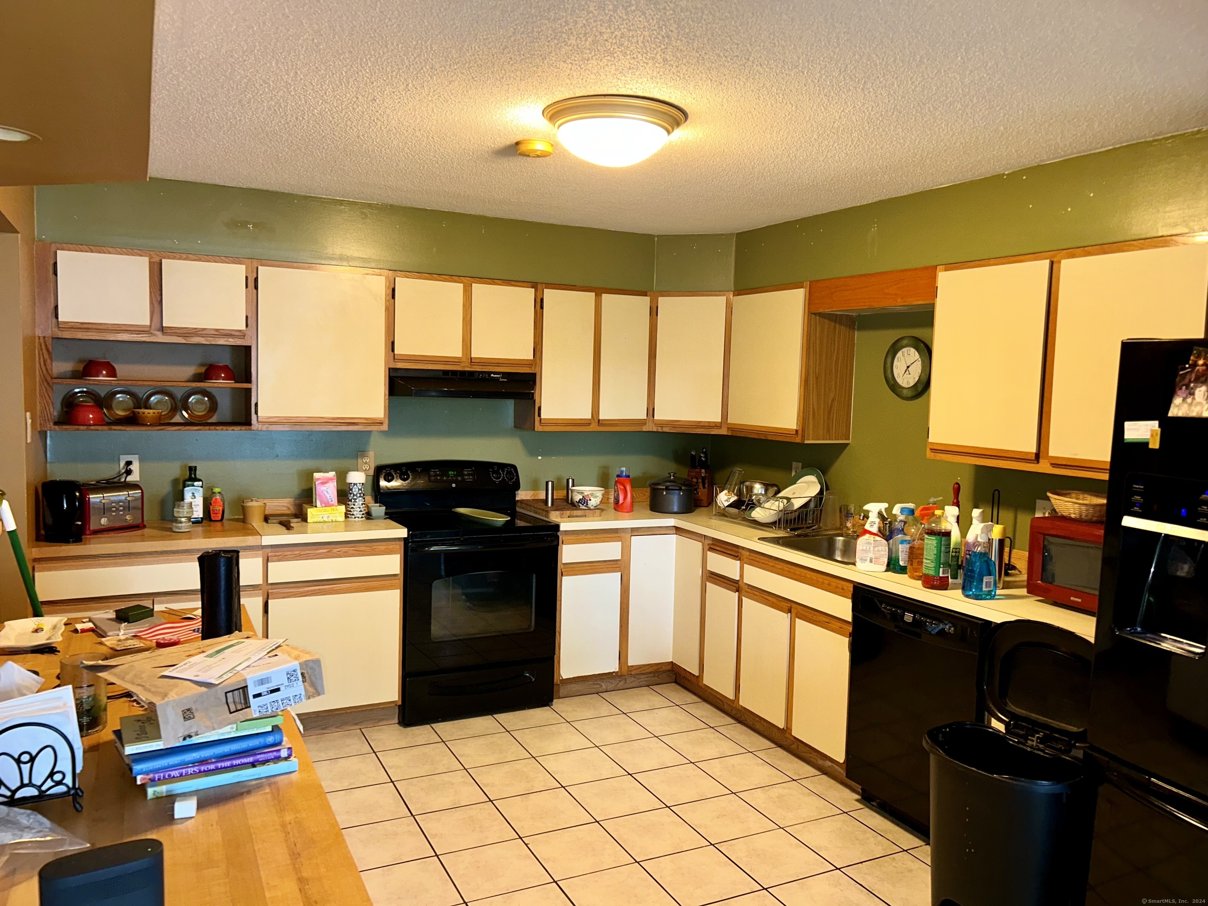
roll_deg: -1.3
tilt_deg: -4.0
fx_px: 907
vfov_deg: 53.1
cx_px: 604
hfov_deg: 67.3
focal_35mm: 26
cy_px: 453
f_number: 1.5
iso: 50
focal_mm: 5.7
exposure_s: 1/15
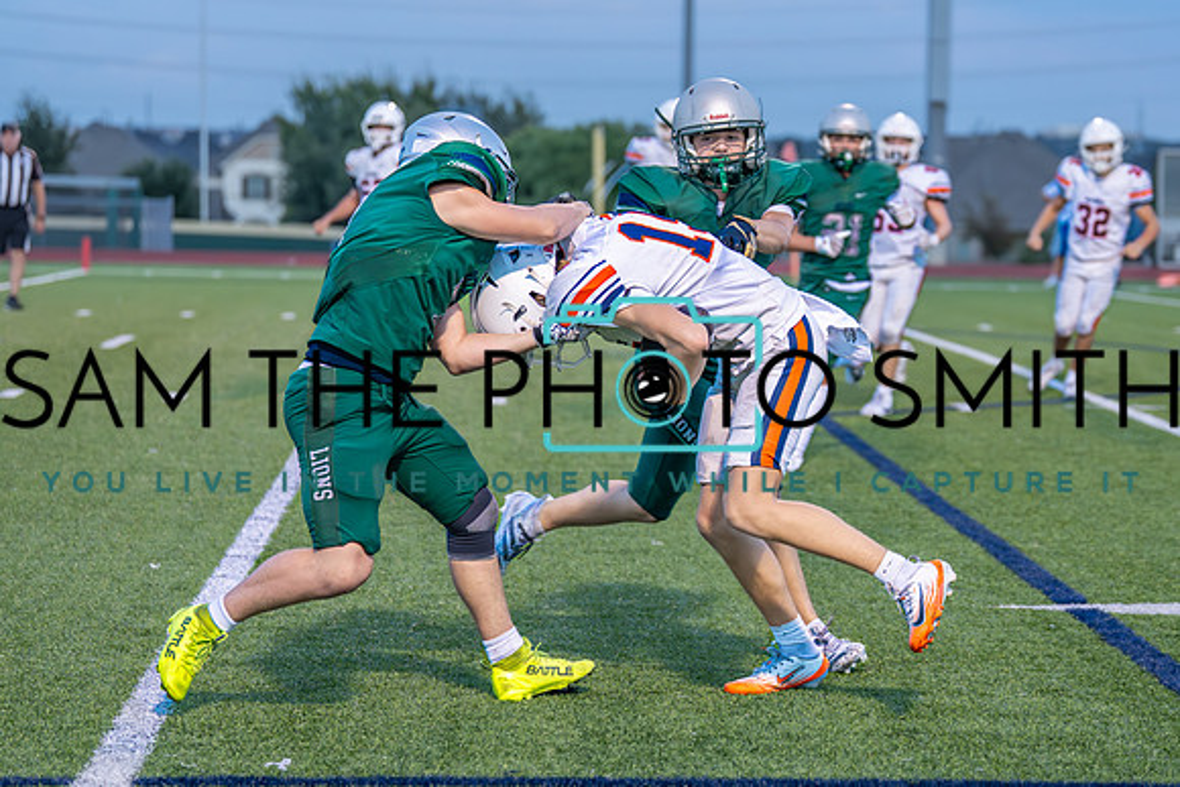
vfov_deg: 12.5
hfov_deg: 18.6
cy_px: 403
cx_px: 703
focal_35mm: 110
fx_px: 3599
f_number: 2.8
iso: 1600
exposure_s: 1/1000
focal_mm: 89
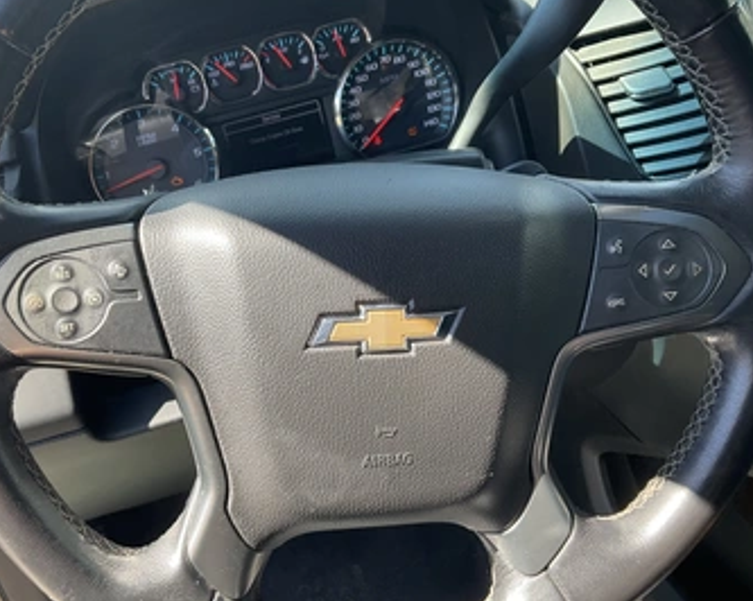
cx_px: 314
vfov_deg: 43.3
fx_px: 757
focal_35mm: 34
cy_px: 310
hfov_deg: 52.6
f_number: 1.8
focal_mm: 3
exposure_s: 1/122
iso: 20
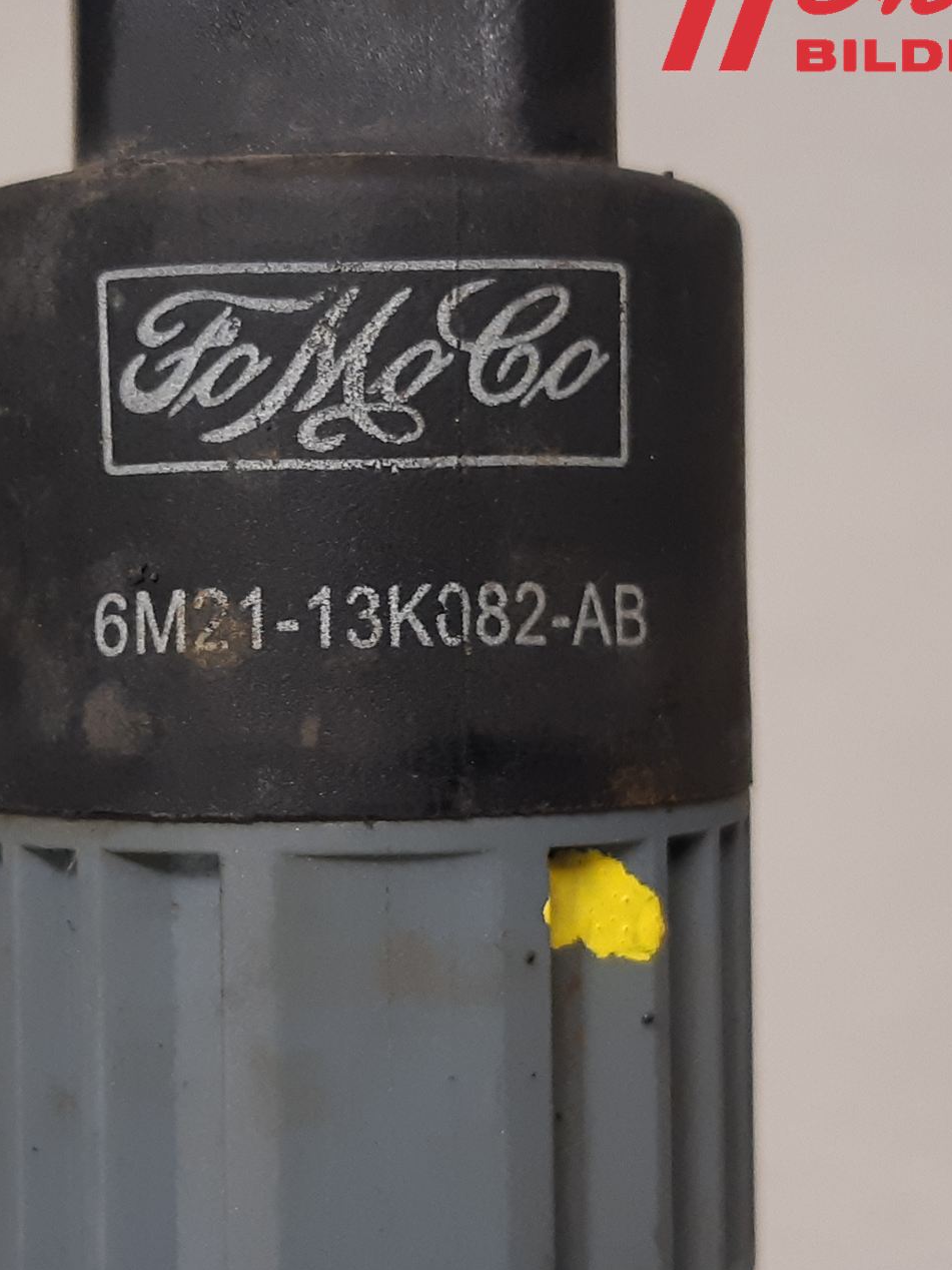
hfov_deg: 33.7
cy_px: 671
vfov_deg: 44.8
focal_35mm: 42
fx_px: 1540
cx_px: 251
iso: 160
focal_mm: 3.93
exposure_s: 1/50
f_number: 1.7
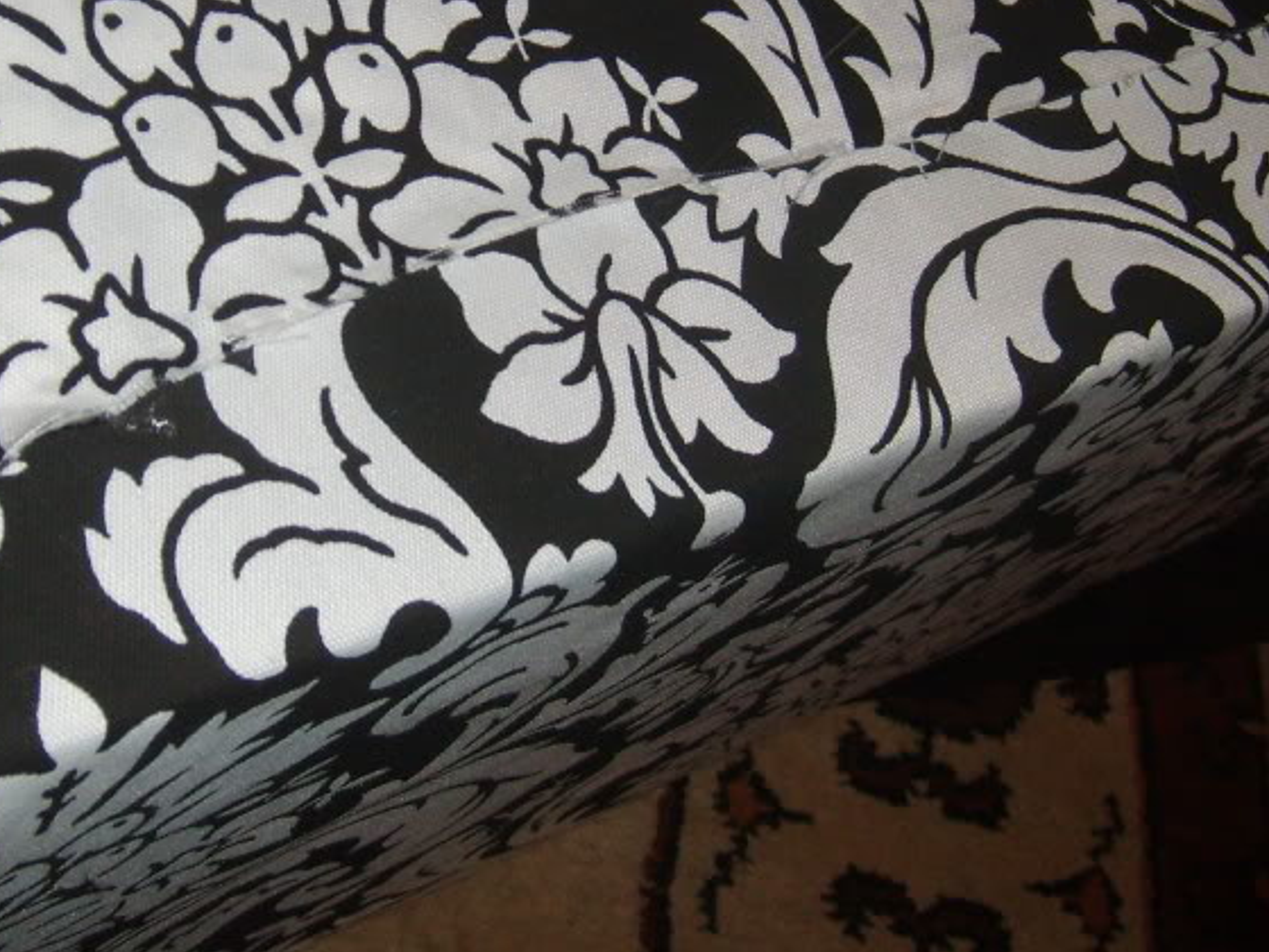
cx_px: 440
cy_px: 317
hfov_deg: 30.1
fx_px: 2346
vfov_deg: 22.8
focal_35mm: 64
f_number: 2.8
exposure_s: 1/45
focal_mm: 5.8
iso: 100
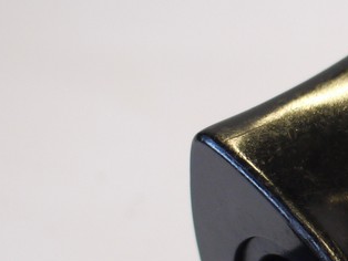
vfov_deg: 6.5
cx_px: 531
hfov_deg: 8.4
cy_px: 170
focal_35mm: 229
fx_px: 2304
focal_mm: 30
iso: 400
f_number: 3.5
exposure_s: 1/125
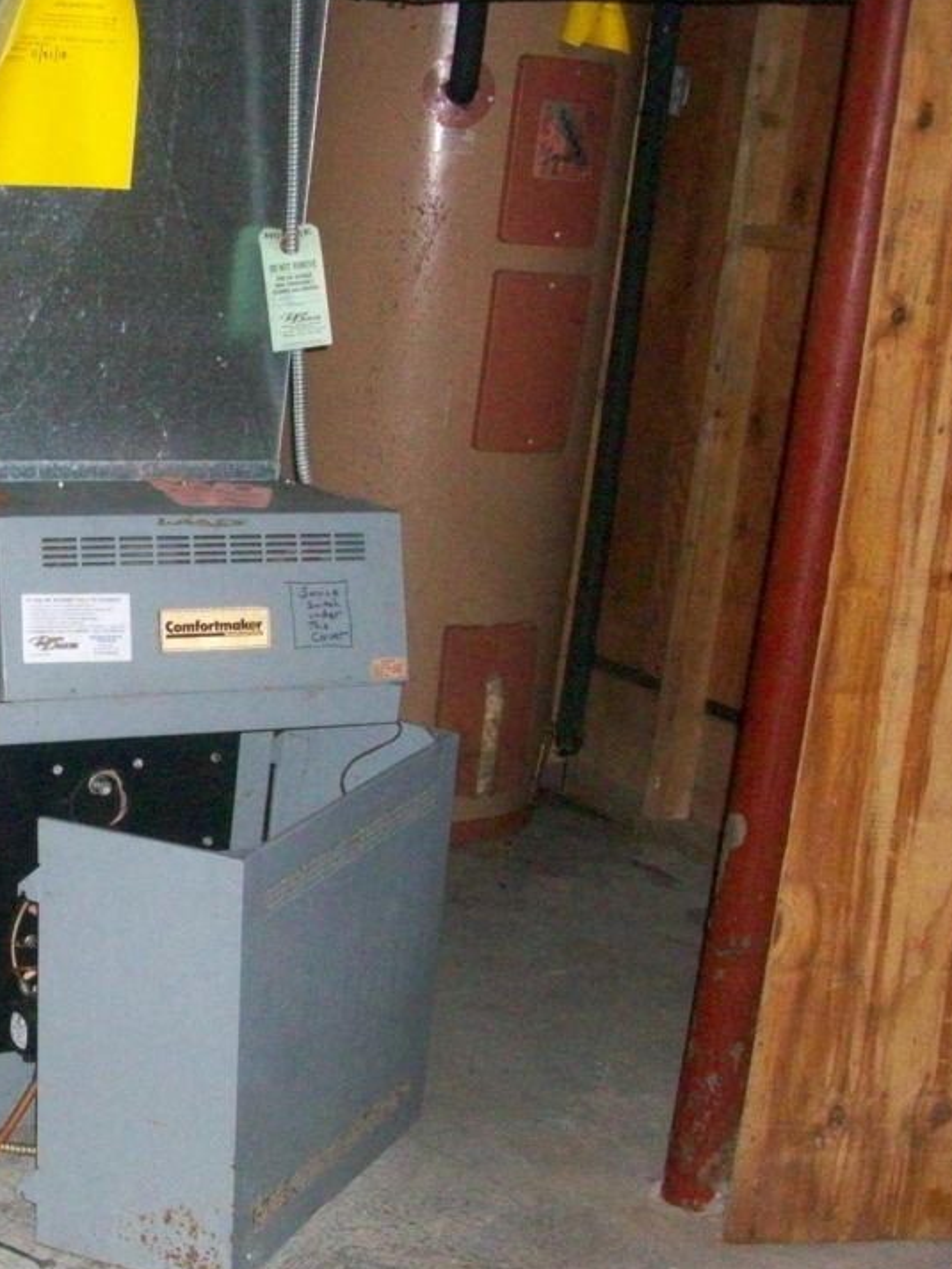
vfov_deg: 31.5
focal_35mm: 61
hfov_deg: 23.3
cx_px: 68
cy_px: 806
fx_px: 2236
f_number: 2.8
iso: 320
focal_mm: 5.7
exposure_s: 1/60
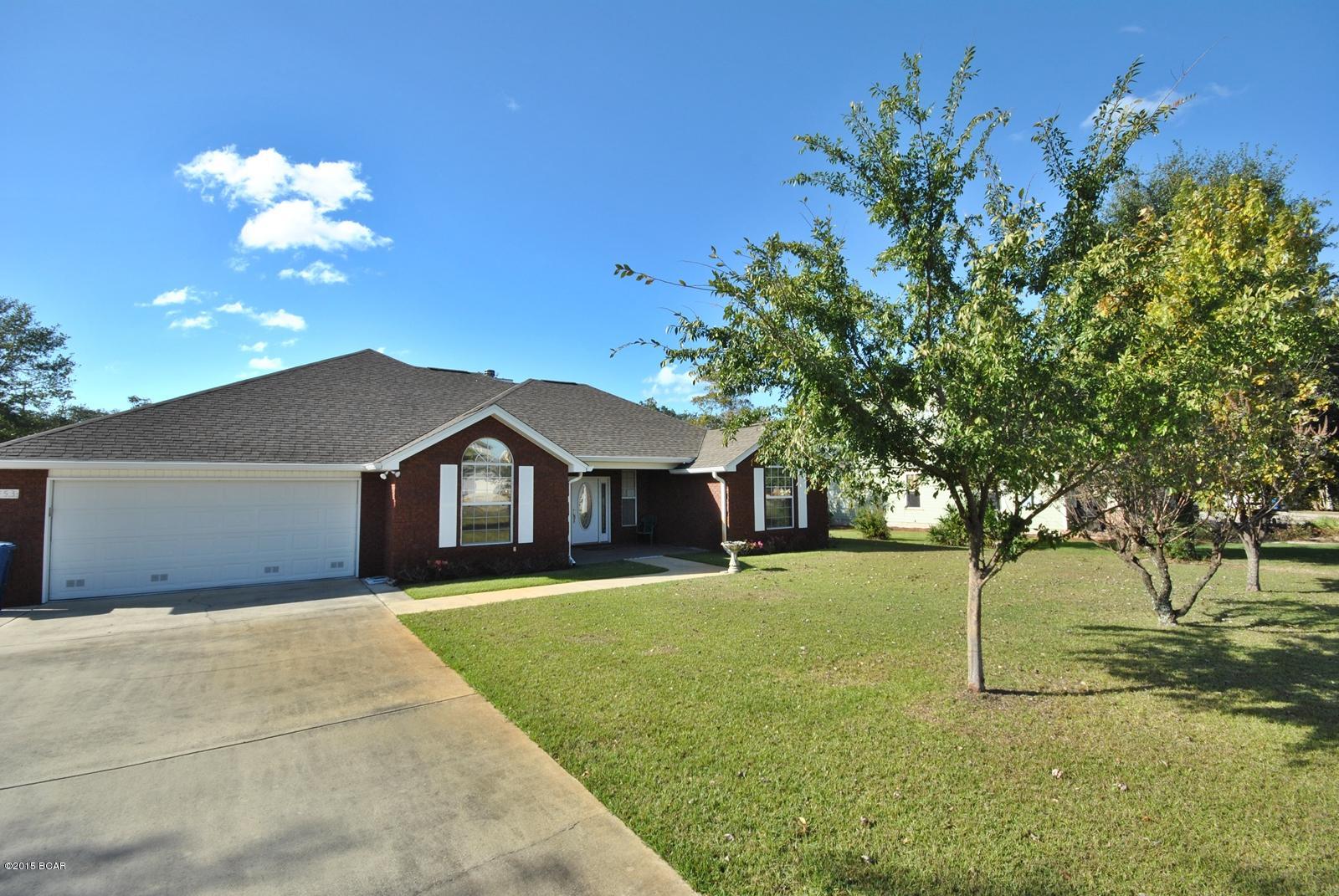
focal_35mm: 15
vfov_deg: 77.5
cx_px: 670
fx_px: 559
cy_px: 448
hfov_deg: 100.3
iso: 200
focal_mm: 10
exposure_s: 1/200
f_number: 10
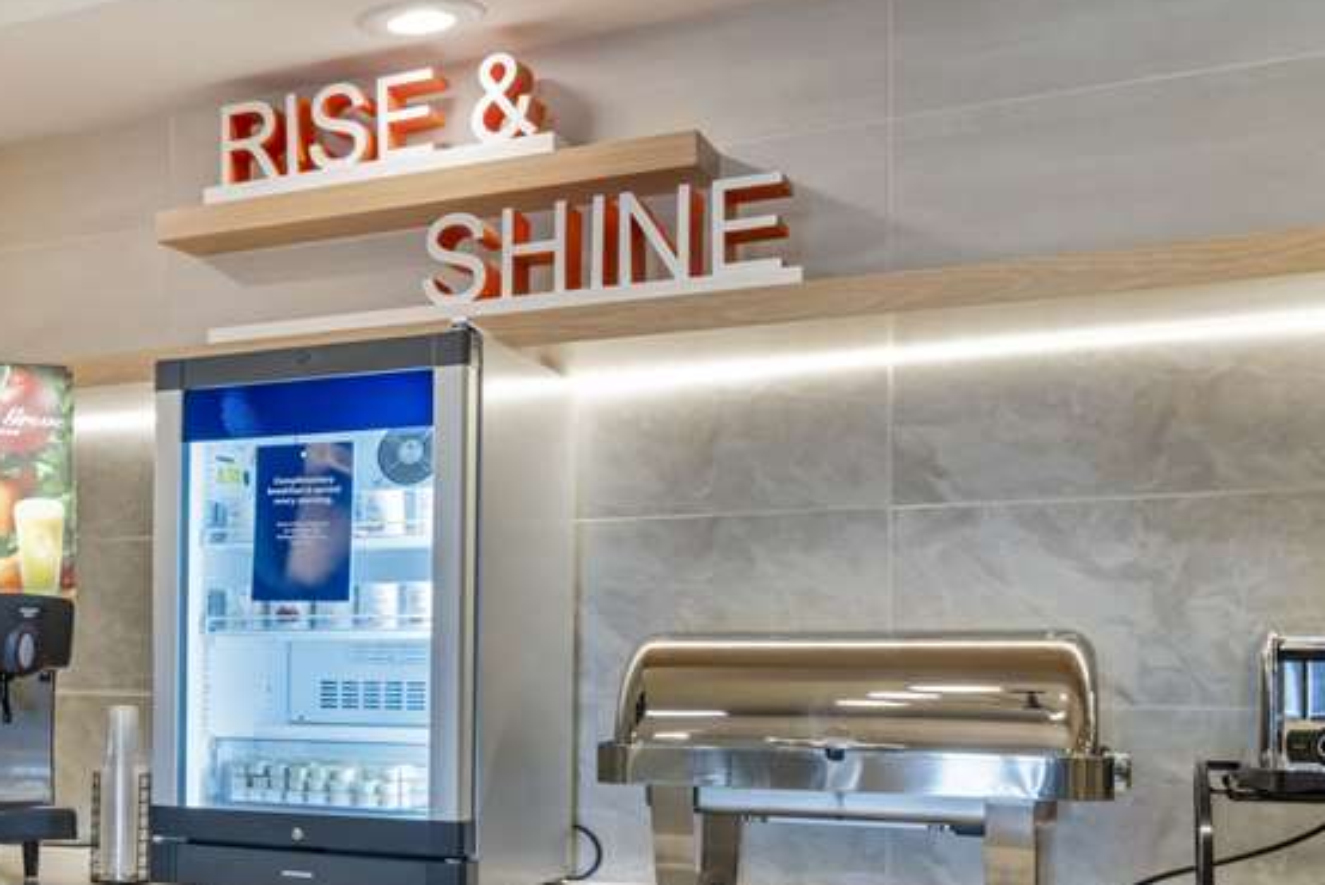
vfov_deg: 28.9
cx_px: -19
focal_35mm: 46
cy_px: 643
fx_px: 1694
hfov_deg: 37.8
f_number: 10
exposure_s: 1/13
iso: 400
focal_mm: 17
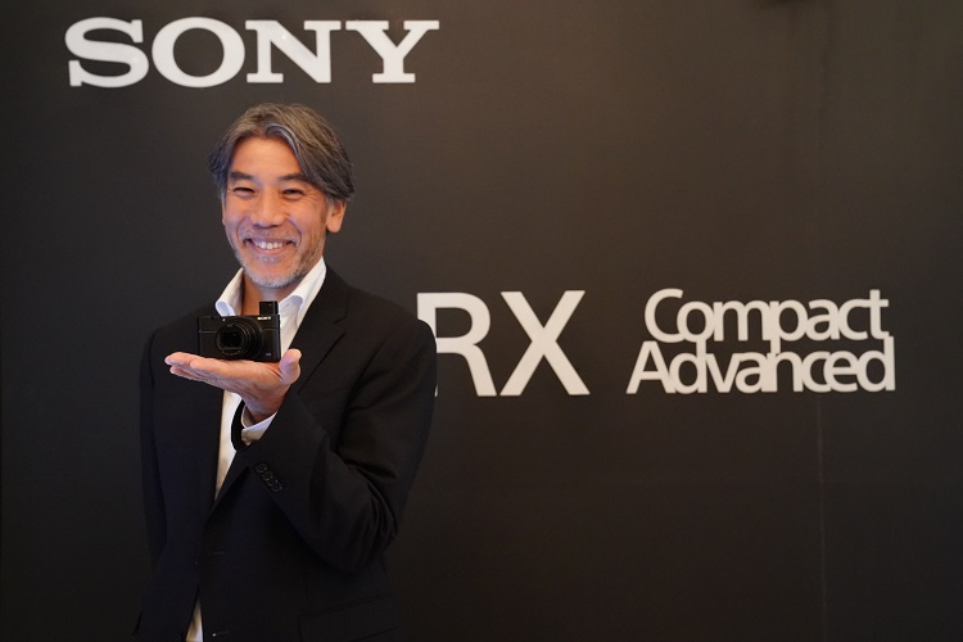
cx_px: 482
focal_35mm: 43
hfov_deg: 45.4
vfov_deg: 31.2
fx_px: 1150
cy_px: 321
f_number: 5.6
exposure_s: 1/60
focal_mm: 43
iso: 10000
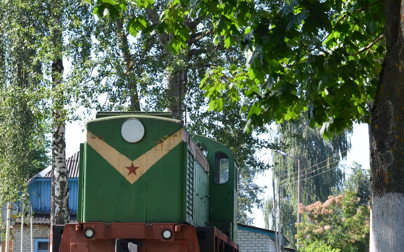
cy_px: 177
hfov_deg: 20.0
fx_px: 1145
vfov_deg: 12.6
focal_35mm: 104
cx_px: 160
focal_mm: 50
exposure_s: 1/200
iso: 200
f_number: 7.1
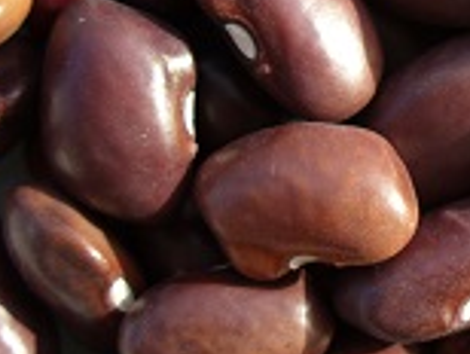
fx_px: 1251
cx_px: 395
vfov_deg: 15.9
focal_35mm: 92
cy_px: 49
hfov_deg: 21.0
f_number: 2.8
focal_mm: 6.1
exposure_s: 1/320
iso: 80
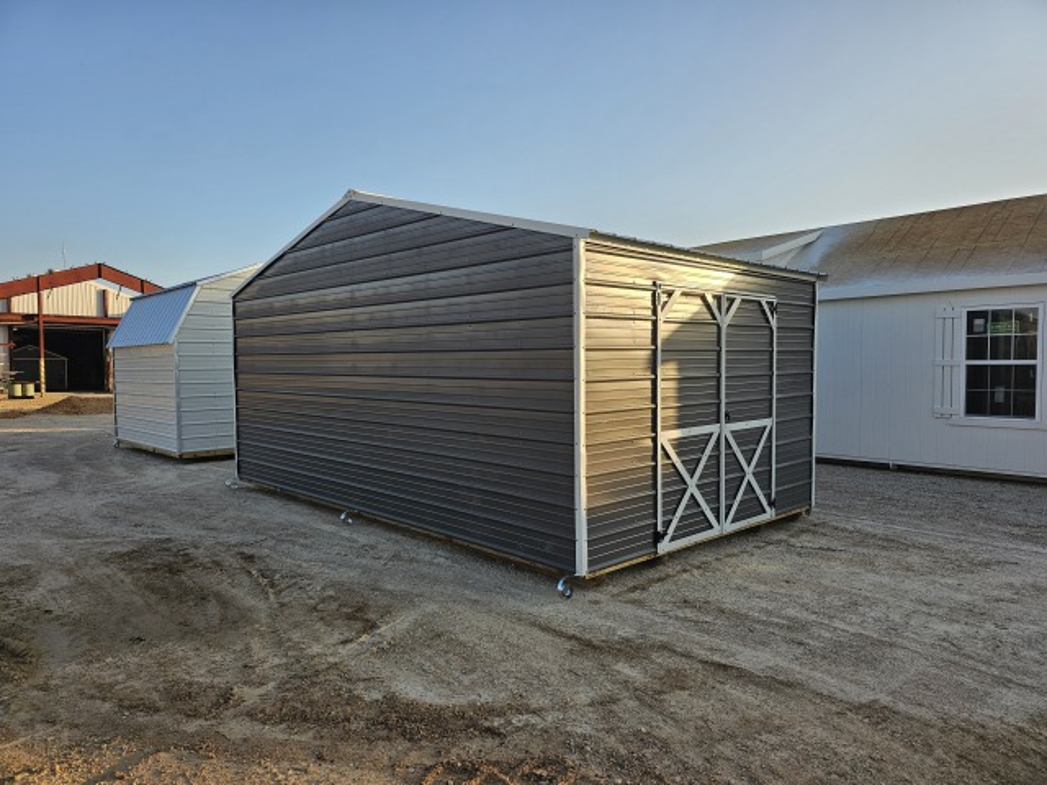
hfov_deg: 73.9
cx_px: 524
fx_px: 696
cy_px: 392
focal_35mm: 23
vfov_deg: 58.9
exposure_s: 1/451
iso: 20
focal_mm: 6.3
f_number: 1.7
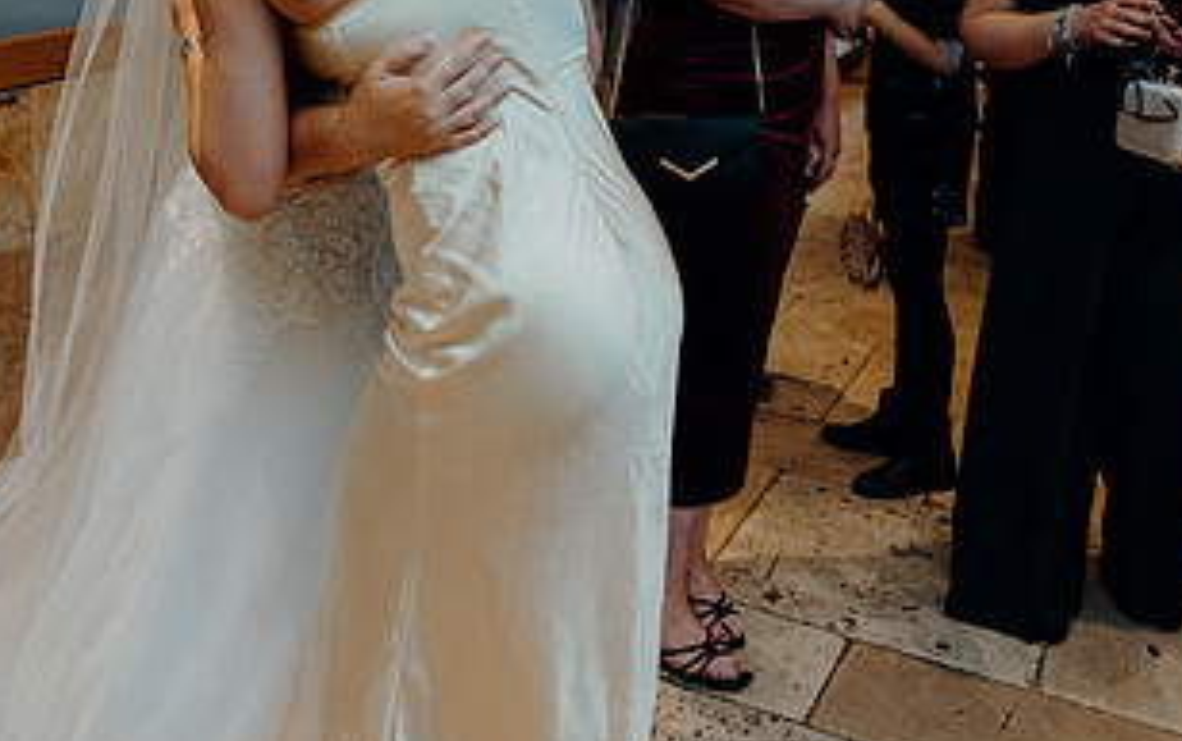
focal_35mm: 46
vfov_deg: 27.2
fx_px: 1483
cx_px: 388
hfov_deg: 42.8
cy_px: 94
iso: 2500
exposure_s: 1/160
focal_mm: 24
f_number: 3.5
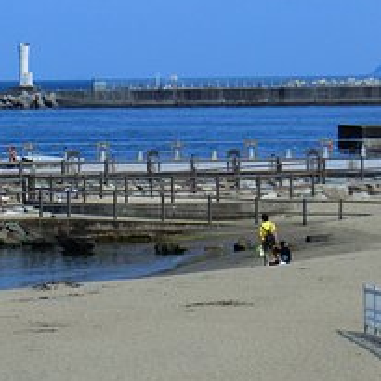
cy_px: 102
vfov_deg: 8.9
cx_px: -91
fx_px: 2441
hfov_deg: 8.8
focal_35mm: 196
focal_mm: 16
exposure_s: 1/640
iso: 64
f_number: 4.8
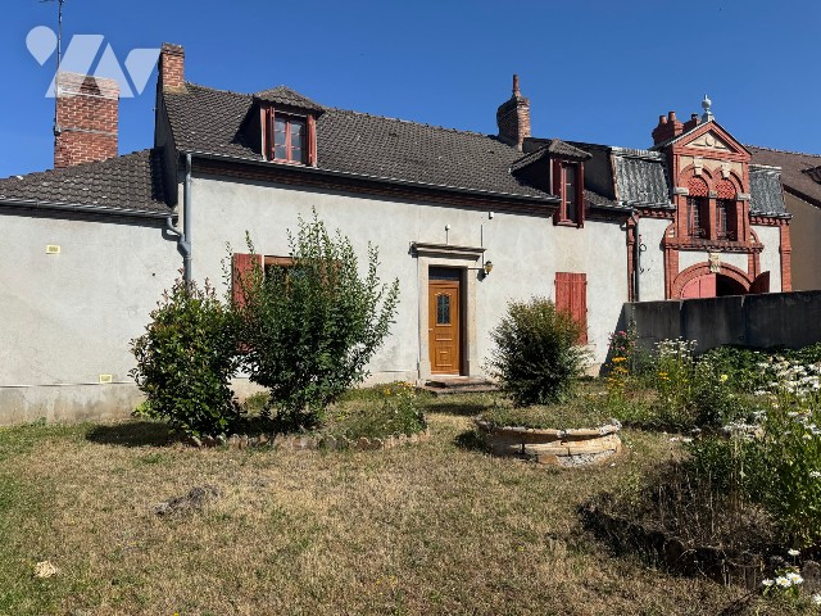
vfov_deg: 56.8
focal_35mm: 24
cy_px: 308
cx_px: 410
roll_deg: +0.0
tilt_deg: +2.4
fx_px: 569
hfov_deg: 71.6
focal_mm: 6.76
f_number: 1.78
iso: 80
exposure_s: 1/6410
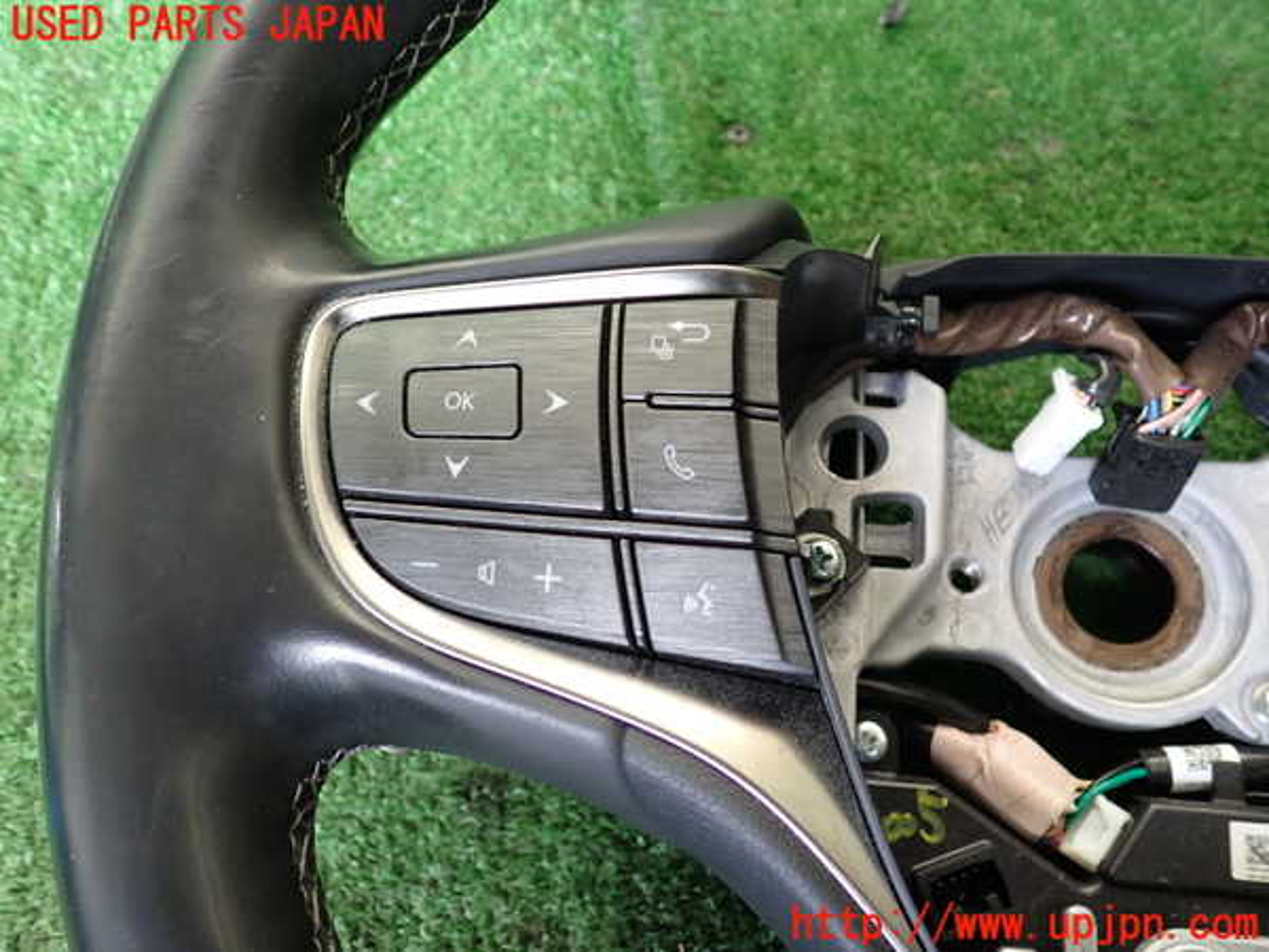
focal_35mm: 30
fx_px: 1100
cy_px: 476
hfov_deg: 60.0
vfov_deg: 46.8
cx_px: 634
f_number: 2.3
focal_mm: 5.4
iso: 200
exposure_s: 1/80
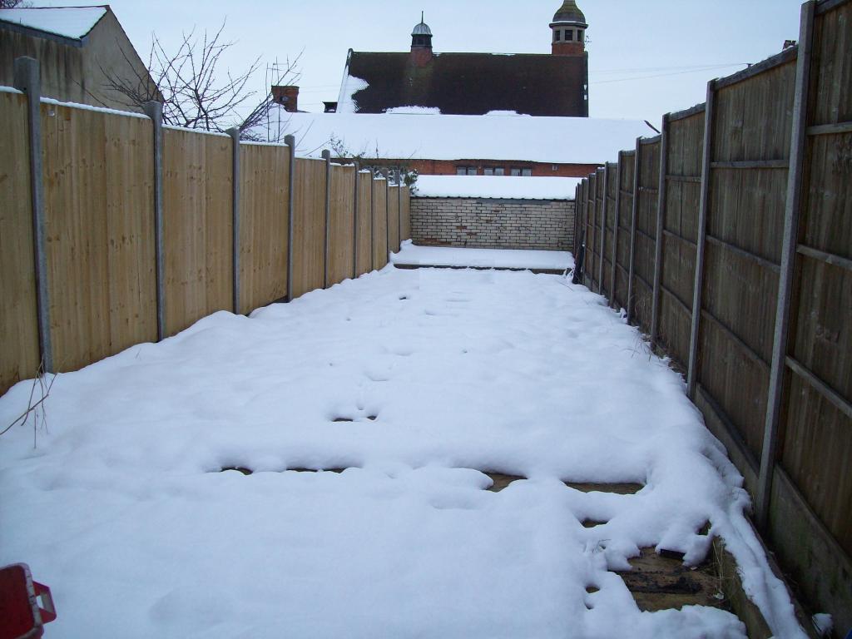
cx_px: 426
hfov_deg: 51.4
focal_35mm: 36
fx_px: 886
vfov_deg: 39.7
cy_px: 320
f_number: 2.7
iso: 80
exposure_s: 1/540
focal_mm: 6
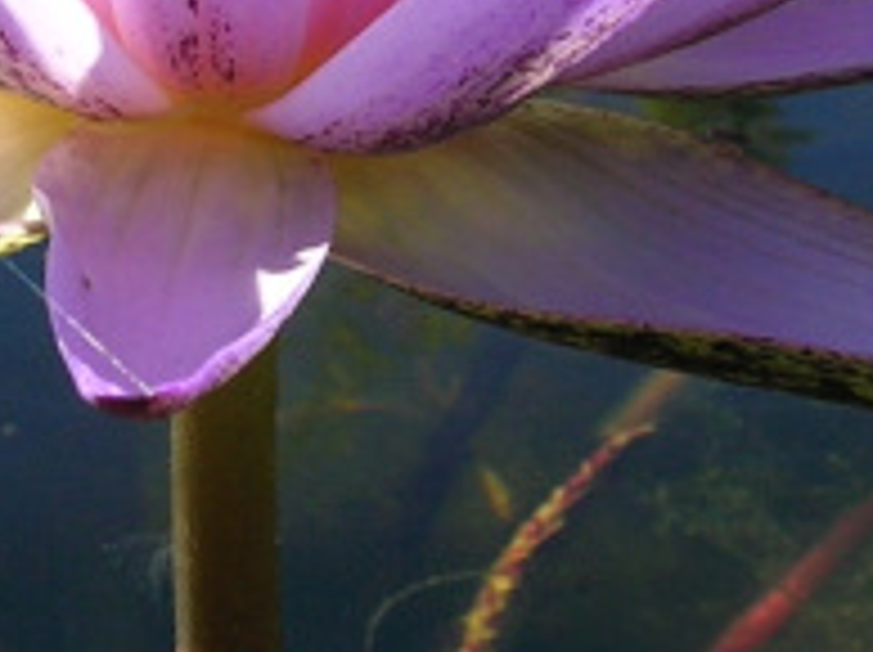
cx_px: 104
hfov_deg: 12.4
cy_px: 295
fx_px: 3980
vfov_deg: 9.4
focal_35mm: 158
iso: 50
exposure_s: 1/186
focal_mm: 5.7
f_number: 4.9
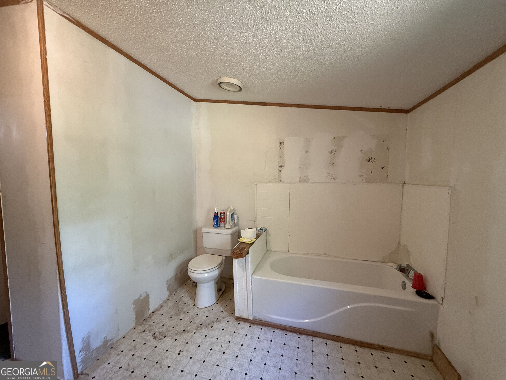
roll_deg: +0.0
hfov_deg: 102.1
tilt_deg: -3.6
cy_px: 190
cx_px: 253
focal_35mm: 14
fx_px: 205
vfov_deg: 85.7
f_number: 2.2
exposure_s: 1/60
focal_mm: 2.22
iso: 400
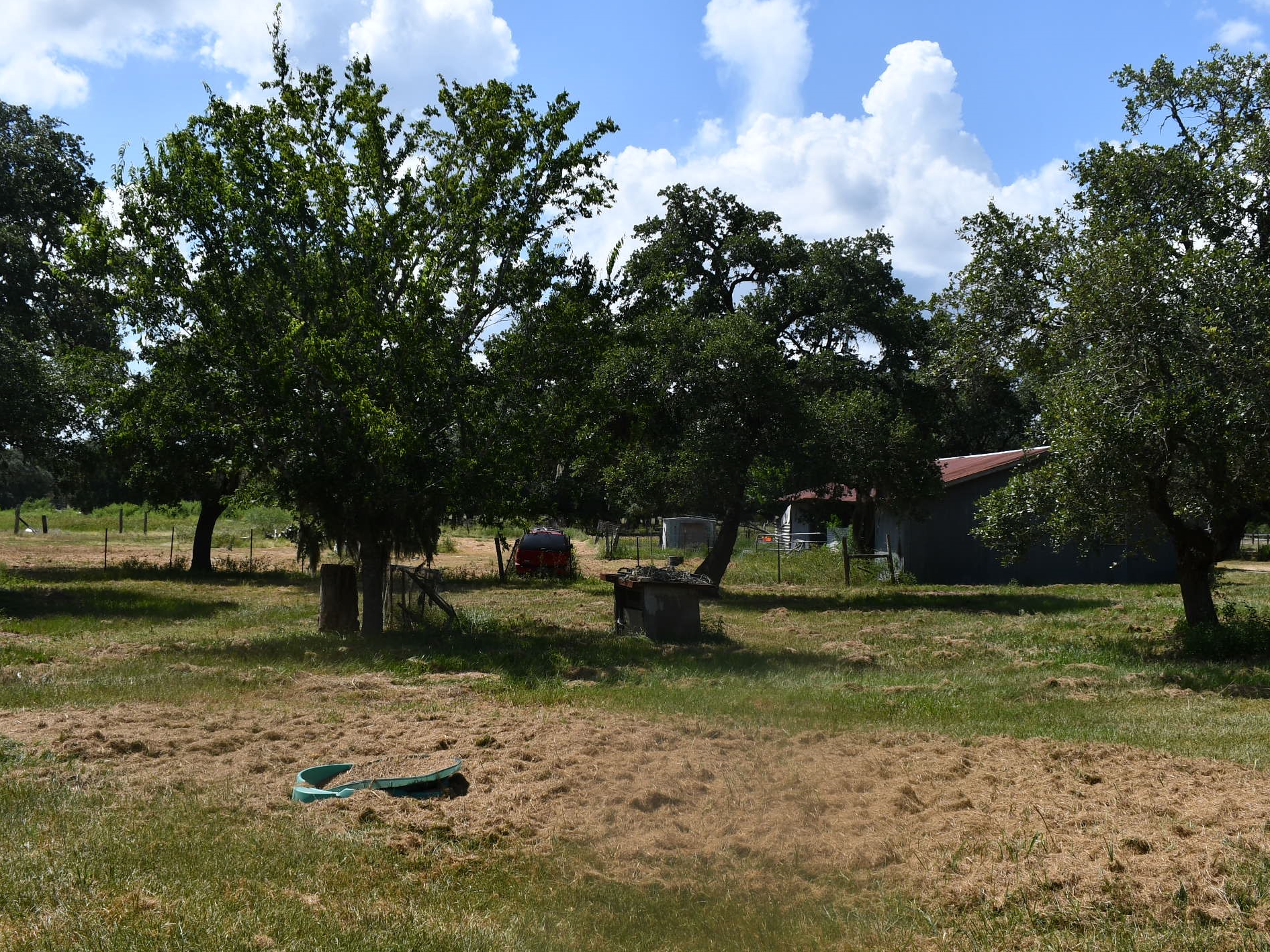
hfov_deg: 47.9
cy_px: 477
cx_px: 649
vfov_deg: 36.8
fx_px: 1431
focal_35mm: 39
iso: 100
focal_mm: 18
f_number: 9
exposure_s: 1/320
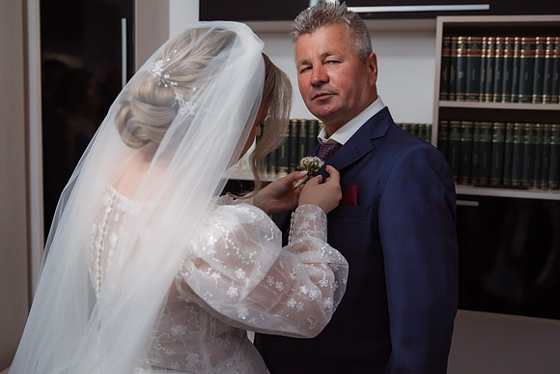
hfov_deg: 47.6
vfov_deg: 32.8
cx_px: 280
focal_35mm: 41
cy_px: 167
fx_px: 635
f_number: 2.8
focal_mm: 35
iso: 1600
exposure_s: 1/200
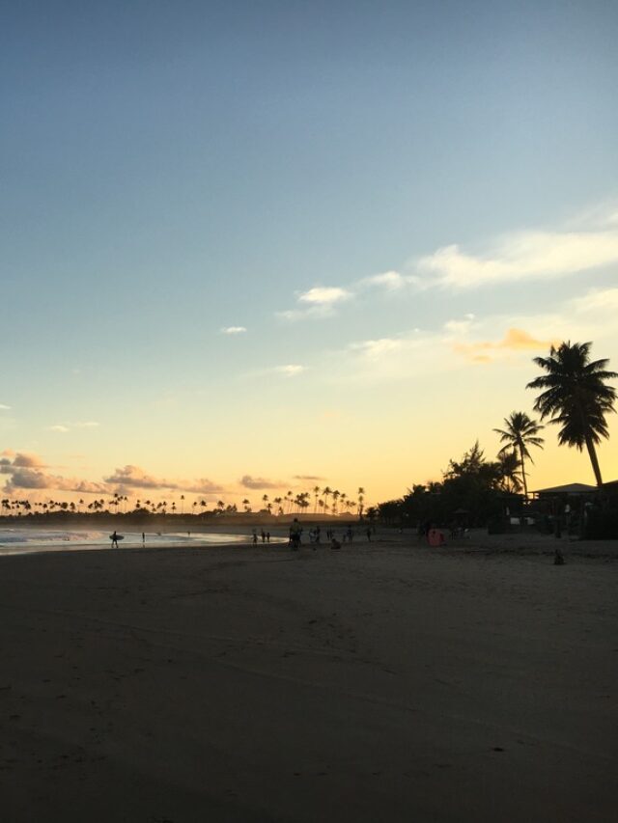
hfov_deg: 48.2
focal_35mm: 29
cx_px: 309
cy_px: 412
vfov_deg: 61.7
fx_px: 690
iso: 25
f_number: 2.2
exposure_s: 1/864
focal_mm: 4.15
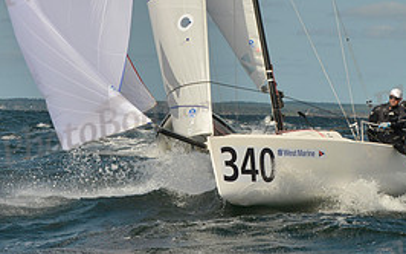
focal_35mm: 178
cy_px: 25
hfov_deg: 11.7
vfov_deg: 7.3
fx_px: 1969
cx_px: 296
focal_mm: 80
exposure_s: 1/1000
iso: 400
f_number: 14
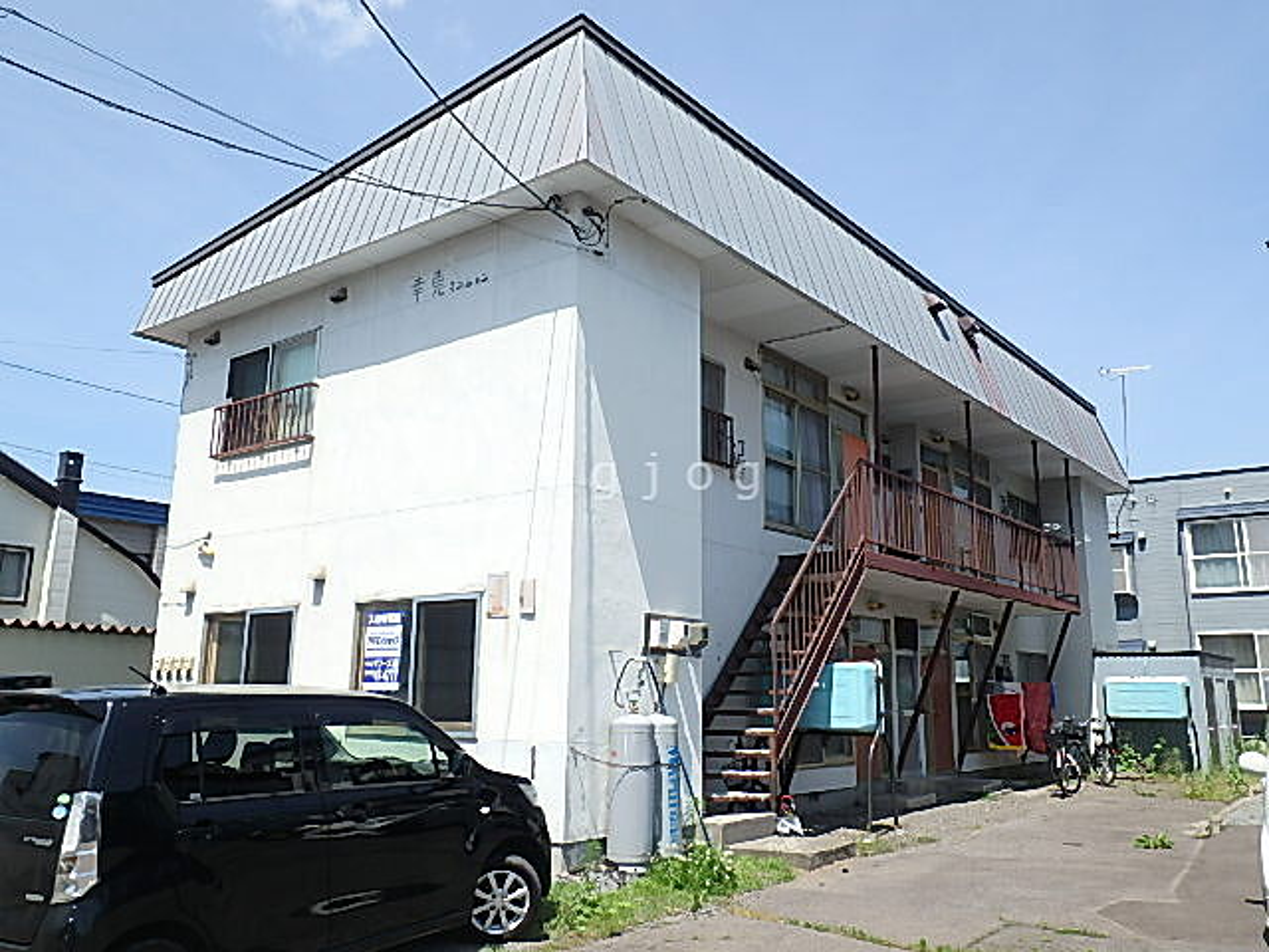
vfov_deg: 48.2
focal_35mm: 29
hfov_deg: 61.7
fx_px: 1063
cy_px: 476
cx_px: 634
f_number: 4.6
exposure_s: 1/640
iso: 125
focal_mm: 5.2
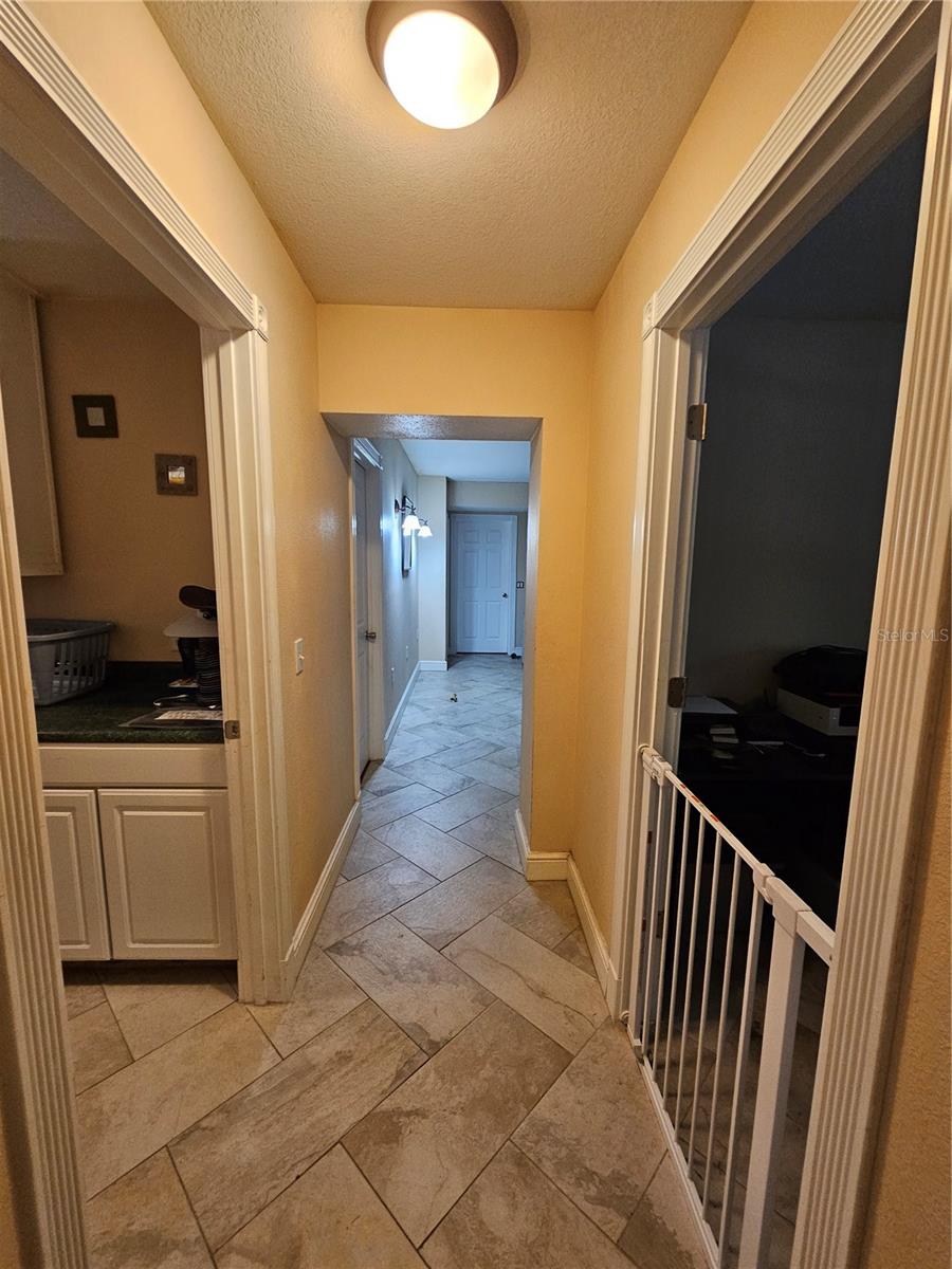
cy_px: 634
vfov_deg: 106.2
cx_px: 476
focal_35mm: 13
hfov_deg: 89.9
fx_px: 477
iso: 400
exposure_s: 1/40
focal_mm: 2.2
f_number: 2.2
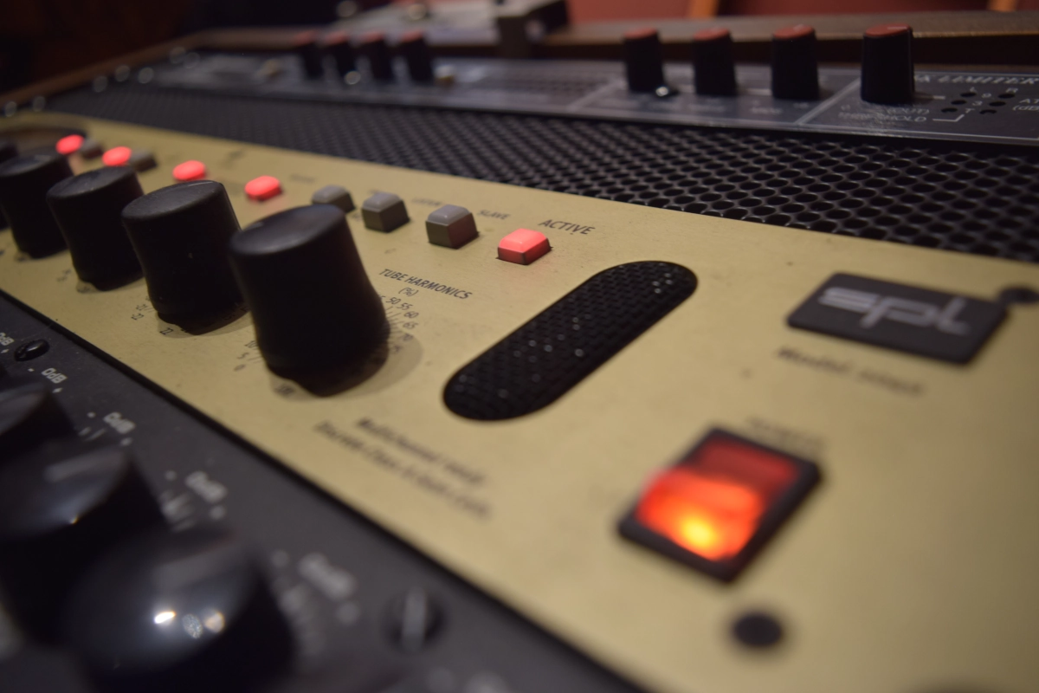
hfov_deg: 61.9
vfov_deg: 43.6
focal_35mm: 30
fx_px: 866
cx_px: 520
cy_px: 346
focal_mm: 20
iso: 400
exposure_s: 1/10
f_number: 4
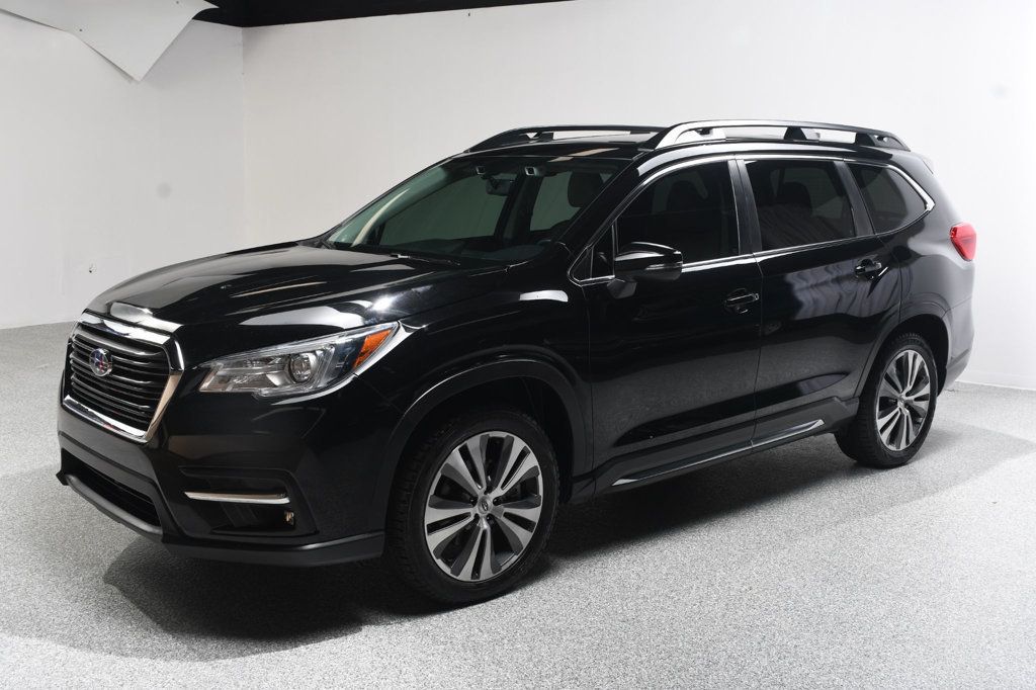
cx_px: 518
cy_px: 345
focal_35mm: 36
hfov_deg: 53.1
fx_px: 1036
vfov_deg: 36.8
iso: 100
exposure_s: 1/160
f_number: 9
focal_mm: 24
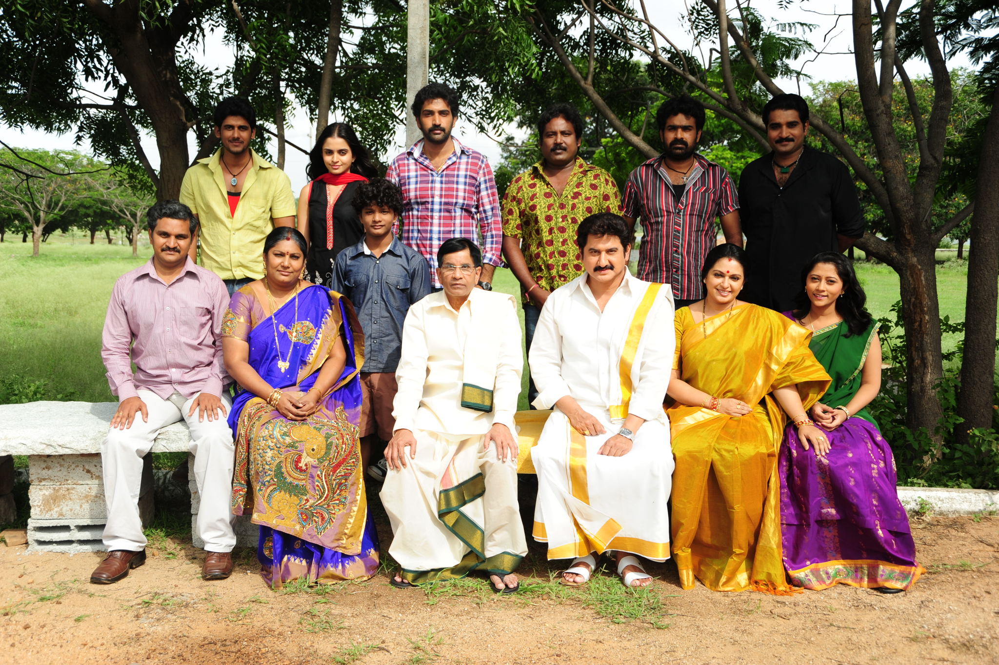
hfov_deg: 48.5
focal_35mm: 40
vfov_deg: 33.4
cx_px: 500
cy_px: 332
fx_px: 1109
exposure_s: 1/320
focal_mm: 40
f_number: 8
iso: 250
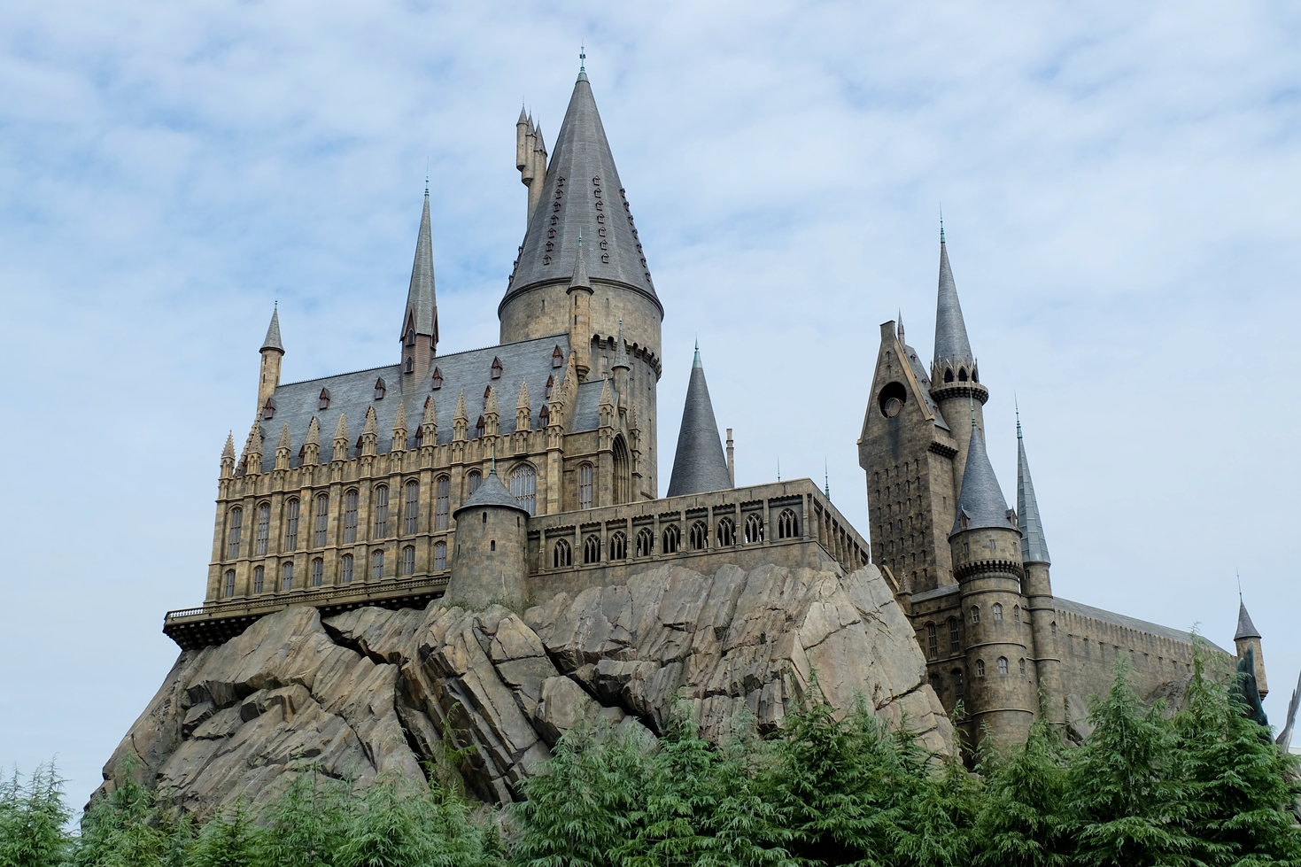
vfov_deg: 33.4
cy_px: 434
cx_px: 650
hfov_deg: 48.5
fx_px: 1445
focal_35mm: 40
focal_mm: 26.9
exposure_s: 1/420
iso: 400
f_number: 13
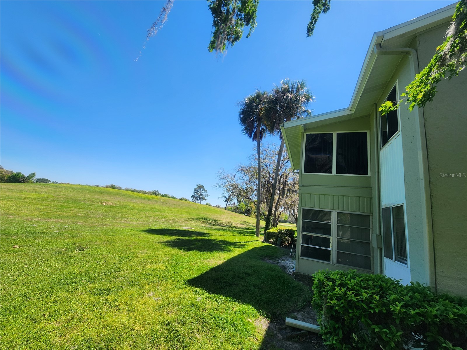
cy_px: 175
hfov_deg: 106.2
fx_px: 175
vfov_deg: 89.9
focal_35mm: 13
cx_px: 234
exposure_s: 1/1325
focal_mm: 2.2
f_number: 2.2
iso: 50
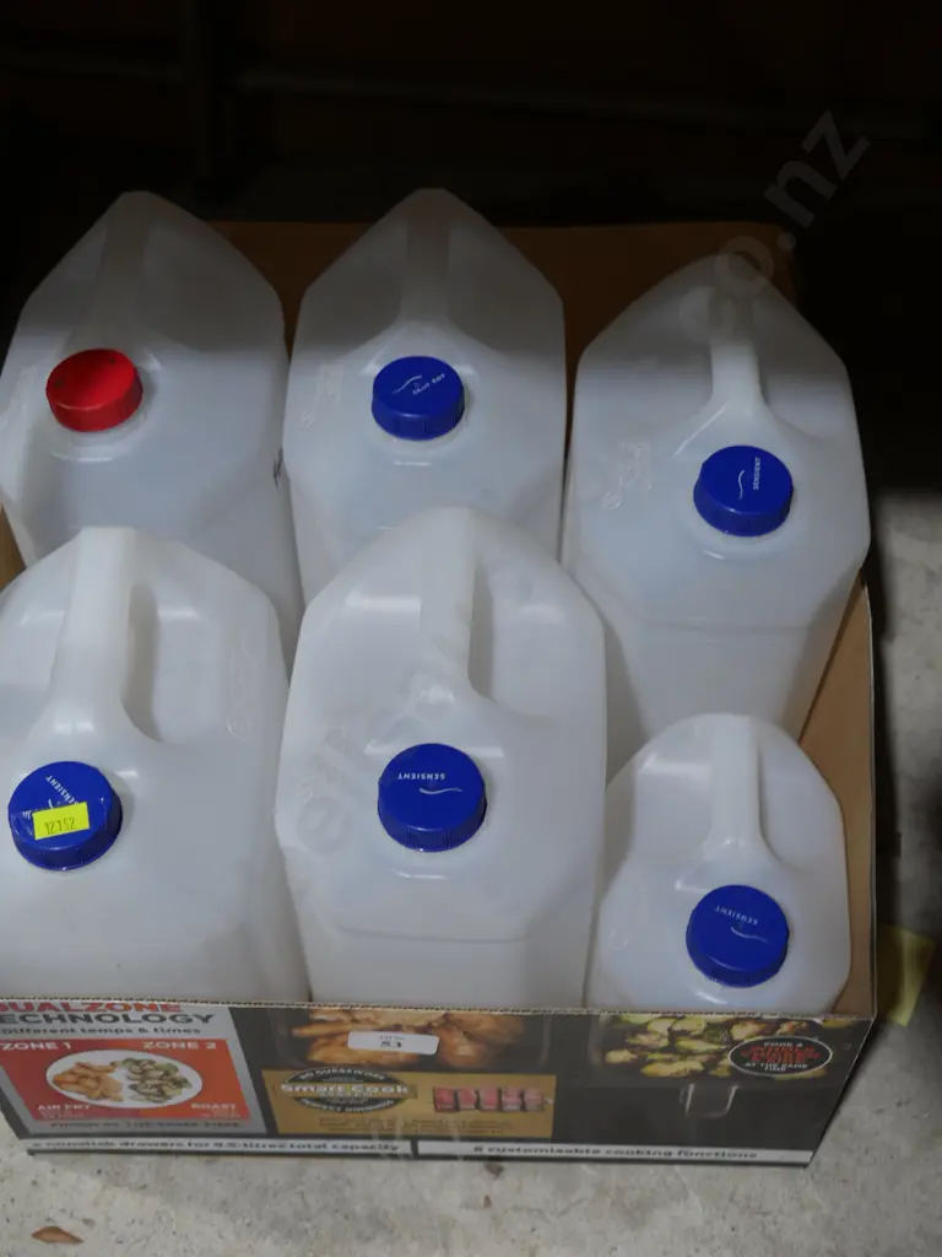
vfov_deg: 41.2
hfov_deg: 31.5
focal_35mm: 46
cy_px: 628
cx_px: 471
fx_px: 1669
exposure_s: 1/60
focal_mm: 23
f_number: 5.1
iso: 320
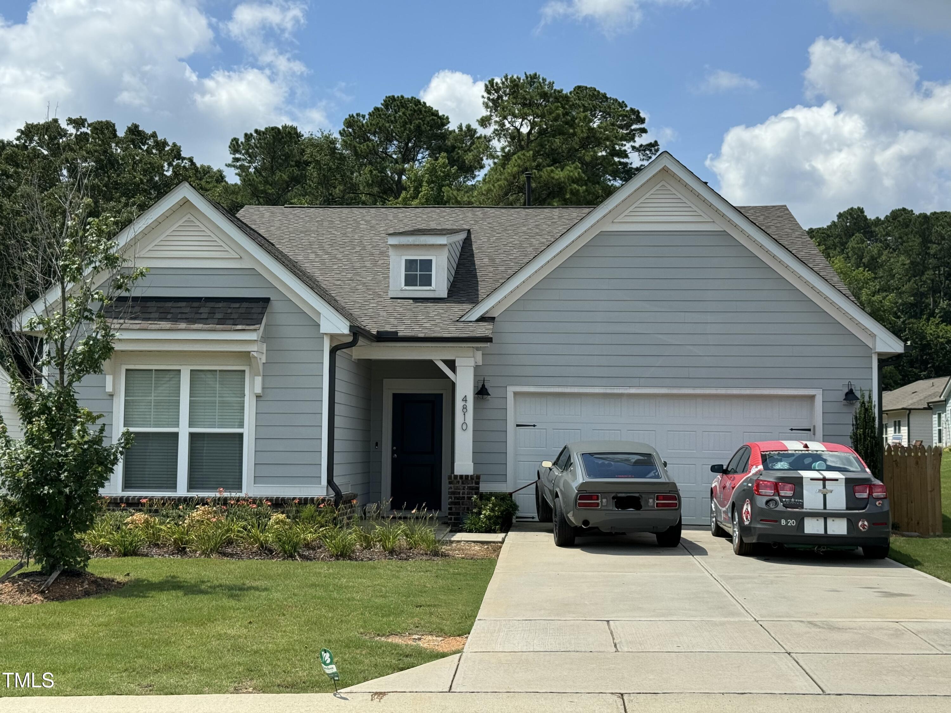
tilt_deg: +3.2
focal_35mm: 48
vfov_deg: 30.3
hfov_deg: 39.7
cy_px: 356
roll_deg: -1.0
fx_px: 1319
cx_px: 476
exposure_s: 1/4608
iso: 64
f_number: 1.78
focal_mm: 6.76
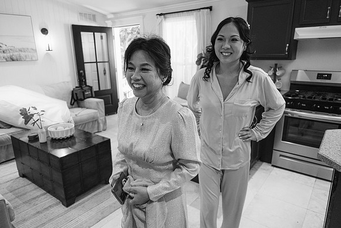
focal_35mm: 24
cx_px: 170
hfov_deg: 73.7
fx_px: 227
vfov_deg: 53.2
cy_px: 114
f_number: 2.8
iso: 1250
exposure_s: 1/125
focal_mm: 16
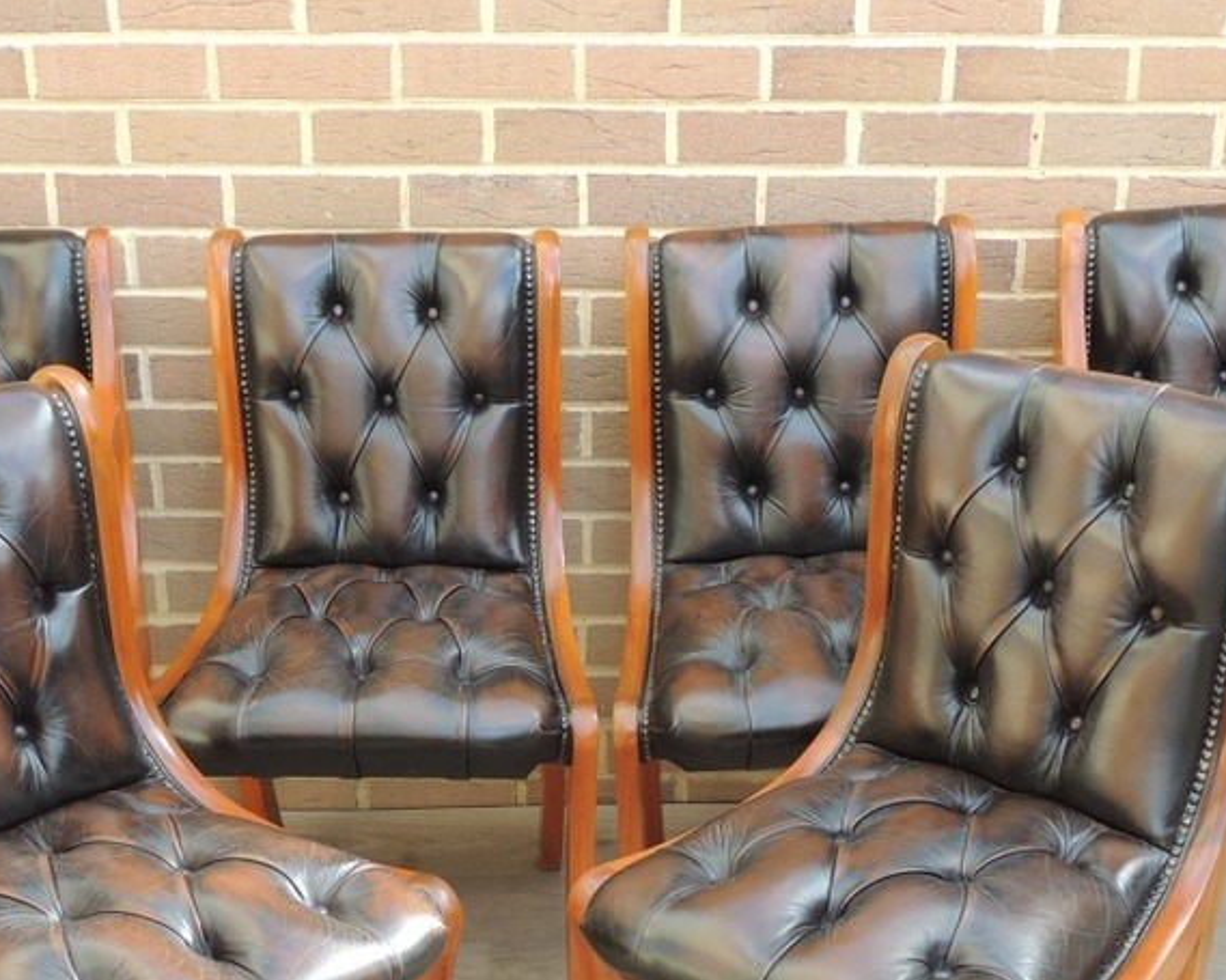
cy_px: 825
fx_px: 2104
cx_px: 562
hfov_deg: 32.5
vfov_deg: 25.6
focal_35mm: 58
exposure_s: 1/100
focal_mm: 5.8
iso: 100
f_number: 3.2
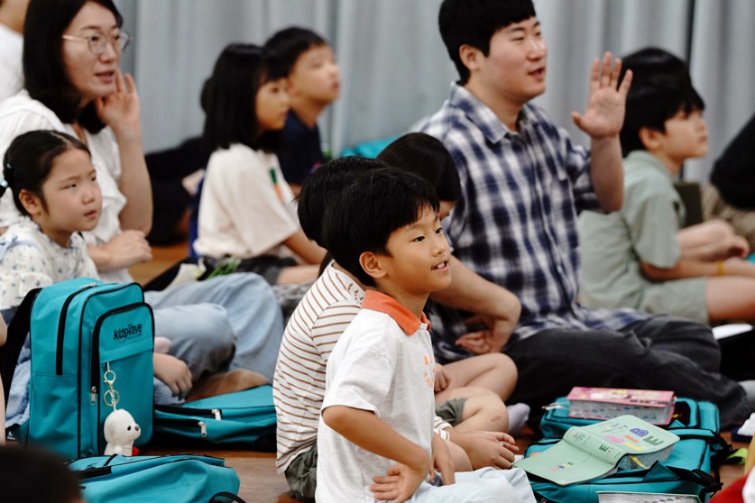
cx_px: 371
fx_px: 4509
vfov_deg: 6.4
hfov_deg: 9.6
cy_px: 256
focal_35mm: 215
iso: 2000
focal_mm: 200
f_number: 4.5
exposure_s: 1/160
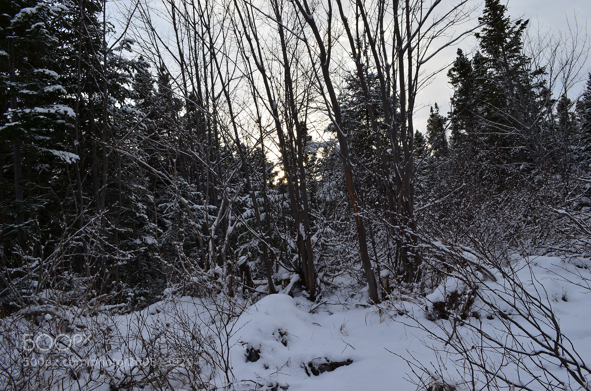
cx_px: 296
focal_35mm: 27
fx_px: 442
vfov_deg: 47.7
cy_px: 196
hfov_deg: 67.5
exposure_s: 1/250
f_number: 10
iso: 250
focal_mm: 18
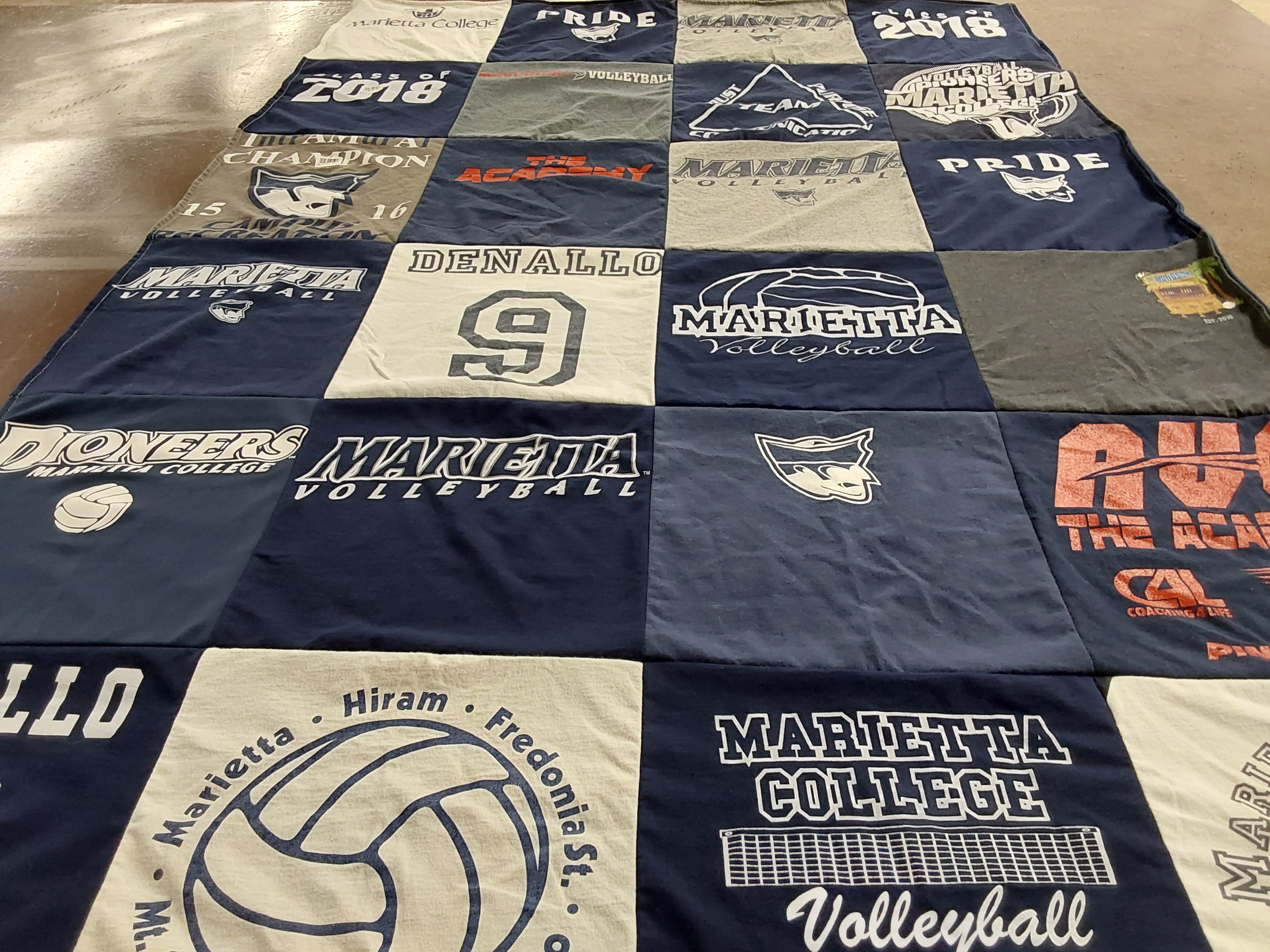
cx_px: 635
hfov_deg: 63.4
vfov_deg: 49.7
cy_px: 476
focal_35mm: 28
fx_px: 1027
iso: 160
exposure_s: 1/50
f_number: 1.9
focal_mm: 2.91
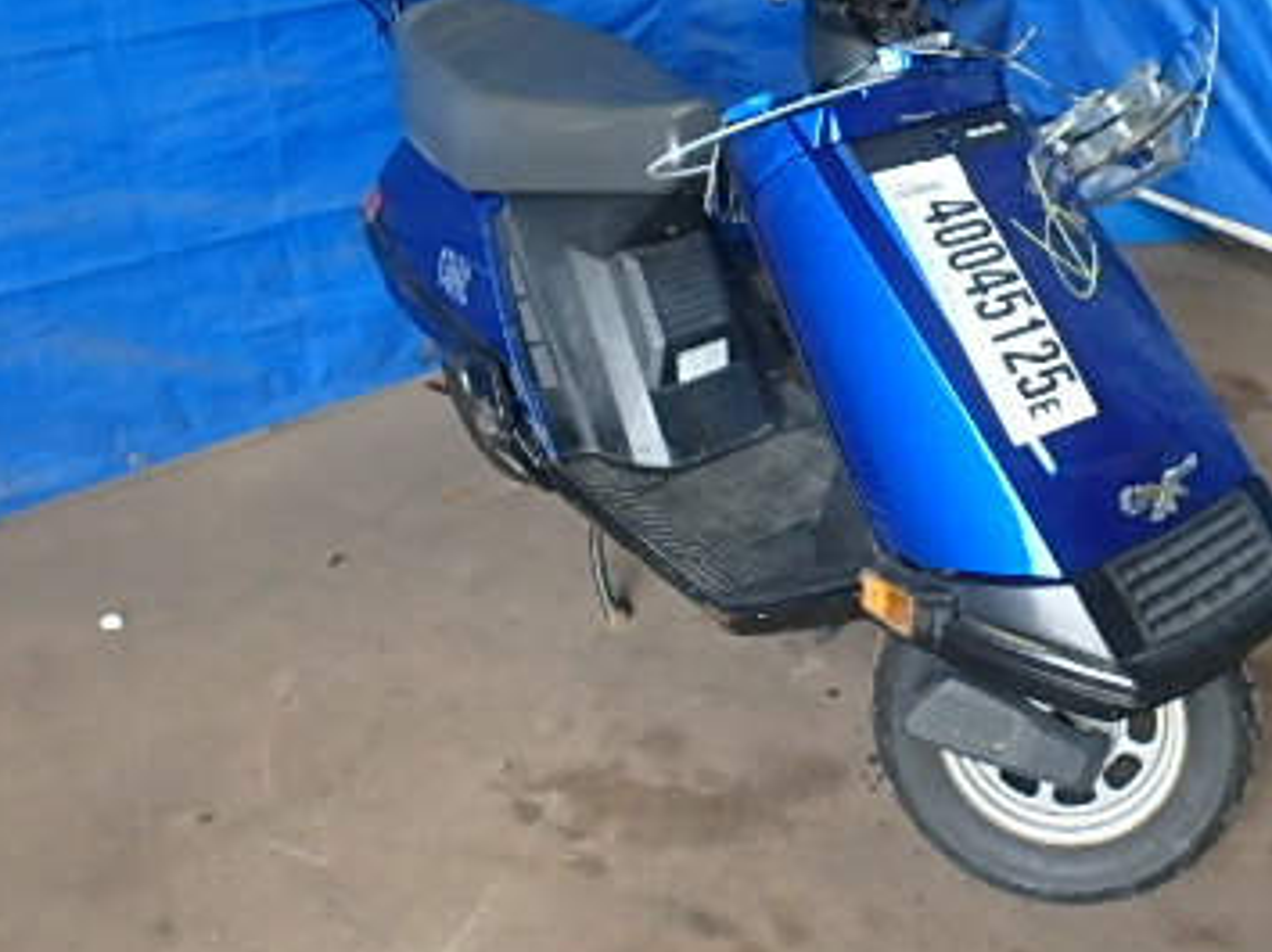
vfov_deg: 37.1
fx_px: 1395
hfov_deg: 48.0
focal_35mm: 38
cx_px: 873
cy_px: 280
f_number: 3.5
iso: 640
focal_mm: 3.7
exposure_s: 1/30
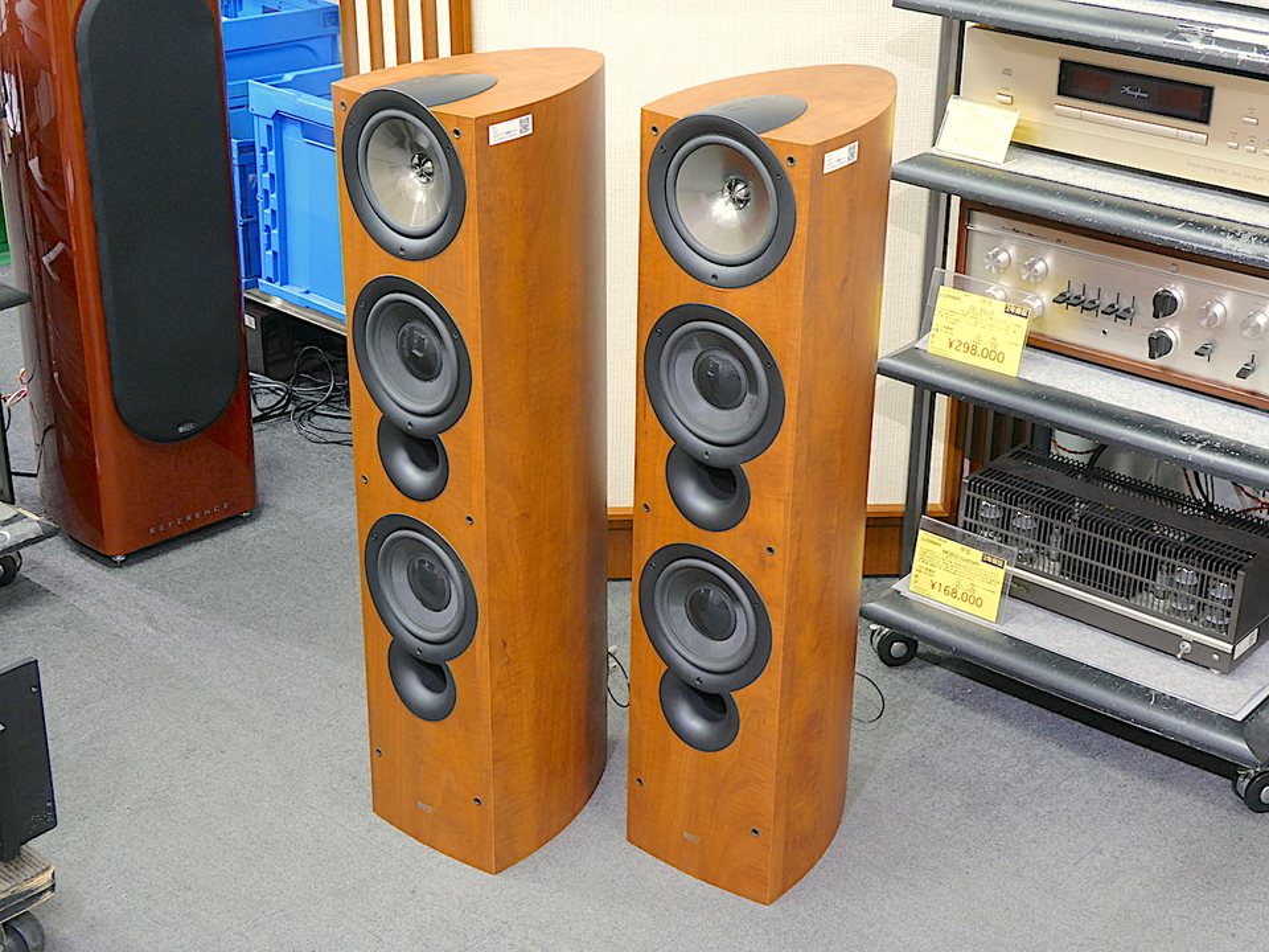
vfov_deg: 27.0
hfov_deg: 35.5
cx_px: 634
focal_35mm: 54
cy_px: 476
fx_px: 1980
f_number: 8
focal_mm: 9.6
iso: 100
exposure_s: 3.2
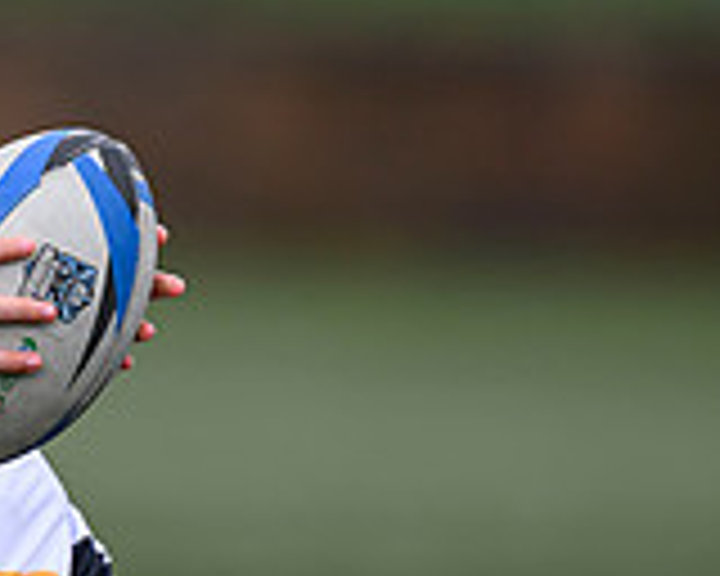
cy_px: 459
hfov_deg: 1.2
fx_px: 33775
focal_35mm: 1585
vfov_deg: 1.0
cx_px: -289
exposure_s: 1/1600
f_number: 3.5
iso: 500
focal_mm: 400
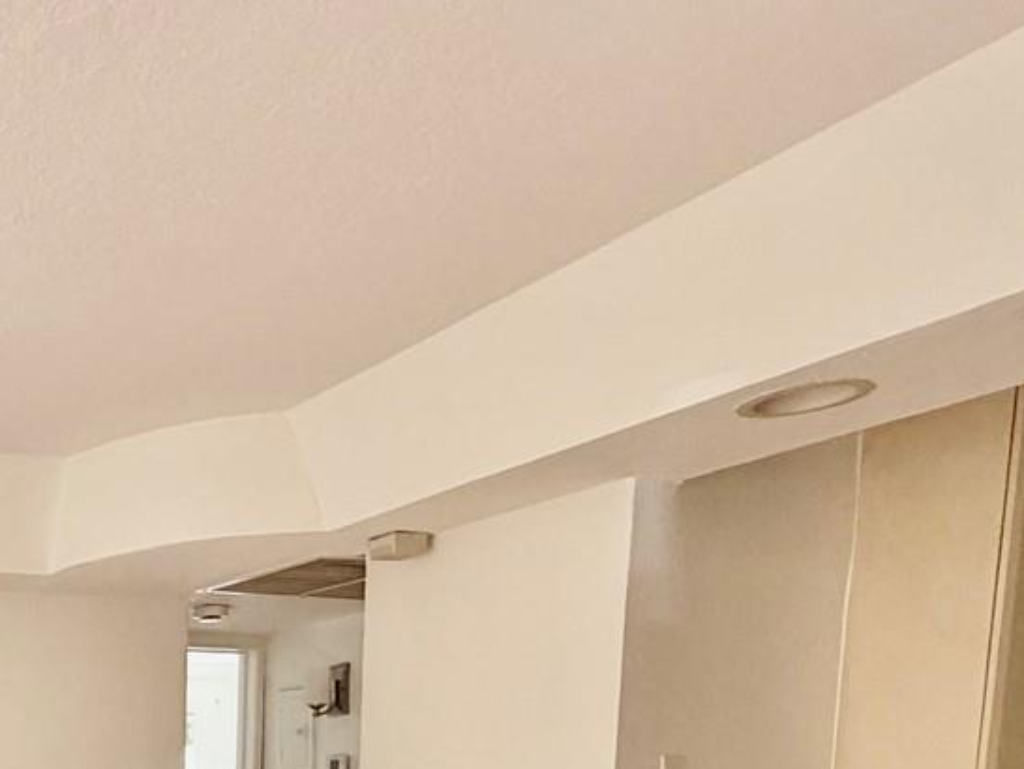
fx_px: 1213
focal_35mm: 41
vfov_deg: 30.2
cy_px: 915
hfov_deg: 36.9
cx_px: -154
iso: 100
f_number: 2.2
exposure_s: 1/121
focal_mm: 2.22
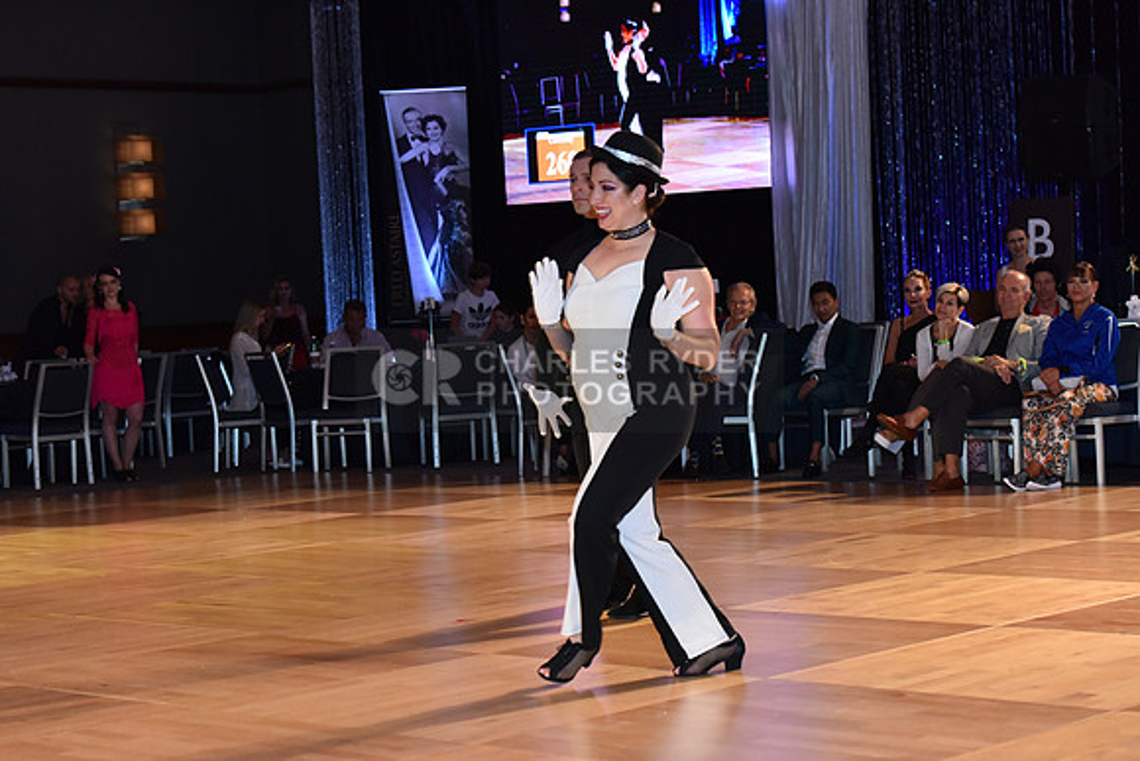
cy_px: 380
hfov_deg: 26.0
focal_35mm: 78
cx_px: 570
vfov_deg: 17.5
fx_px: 2470
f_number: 5
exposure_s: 1/250
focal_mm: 78
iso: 2000
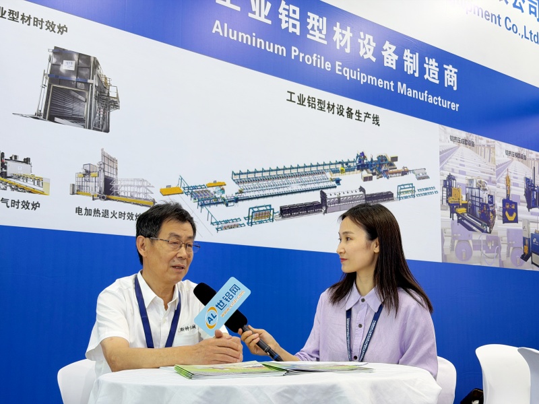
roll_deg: +0.2
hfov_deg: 39.7
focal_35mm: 48
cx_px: 270
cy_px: 202
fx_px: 747
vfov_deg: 30.3
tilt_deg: +8.5
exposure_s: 1/121
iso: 50
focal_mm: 6.76
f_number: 1.78
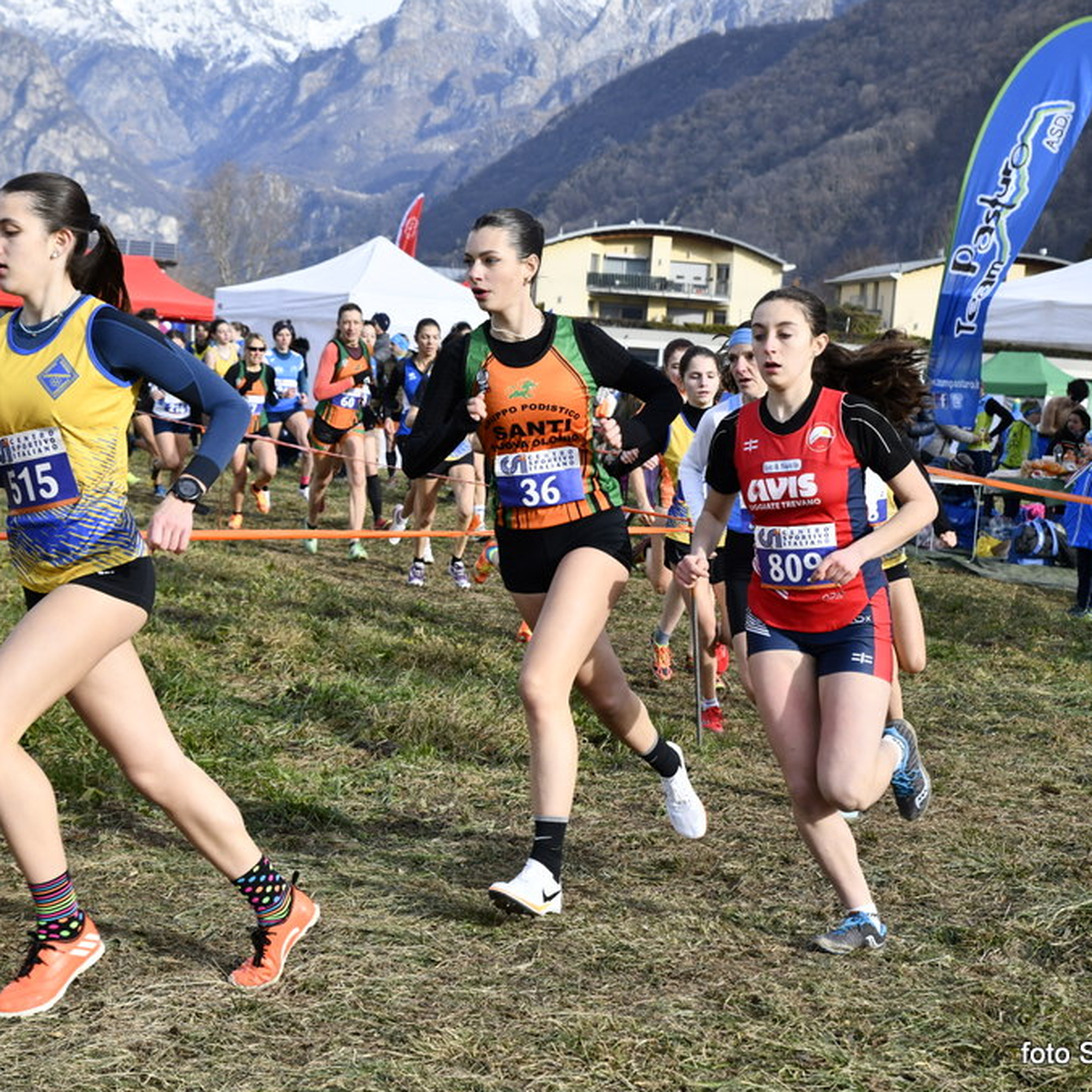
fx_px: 2391
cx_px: 515
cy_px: 550
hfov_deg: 25.7
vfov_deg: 25.7
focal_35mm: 67
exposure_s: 1/1600
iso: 800
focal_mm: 52
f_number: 8
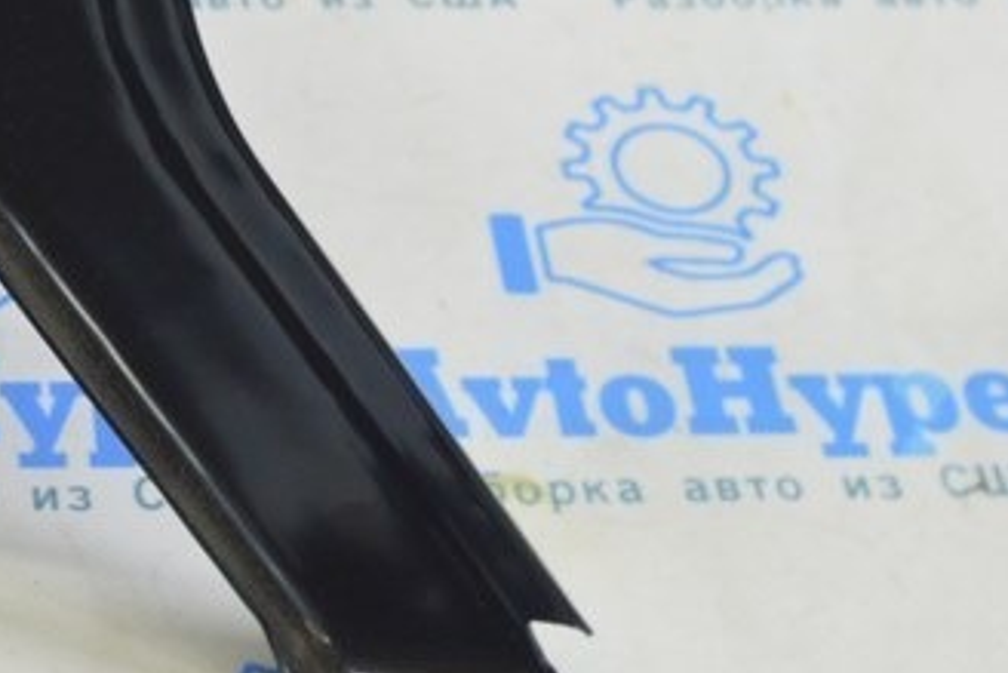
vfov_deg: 12.6
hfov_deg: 18.3
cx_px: -114
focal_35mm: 108
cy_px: 54
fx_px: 3013
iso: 400
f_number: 5.6
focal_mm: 23
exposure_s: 1/20
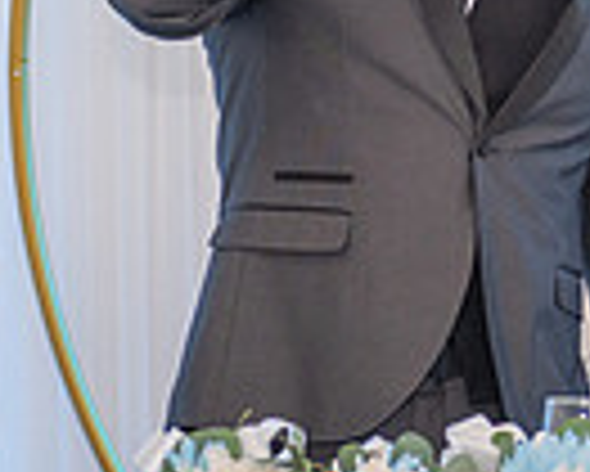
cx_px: 1022
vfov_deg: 5.3
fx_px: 5103
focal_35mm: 292
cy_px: 142
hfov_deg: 6.5
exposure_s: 1/160
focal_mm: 62
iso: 1000
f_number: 3.2
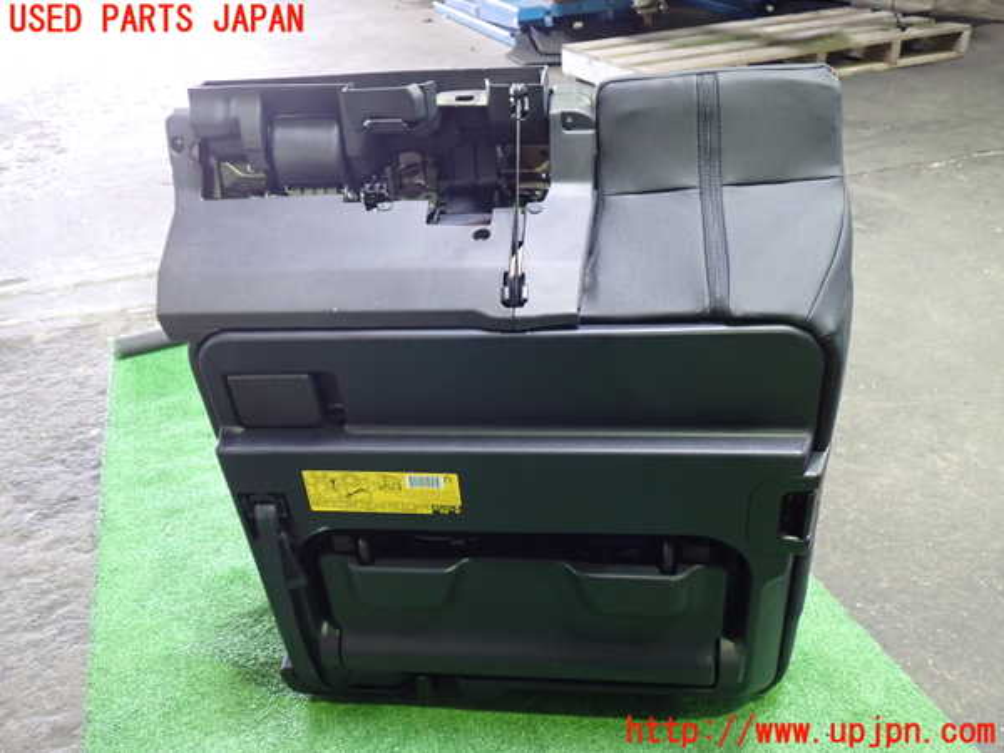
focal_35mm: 30
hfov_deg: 60.0
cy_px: 376
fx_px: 870
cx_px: 502
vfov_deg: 46.8
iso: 800
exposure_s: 1/25
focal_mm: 5.4
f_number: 2.3
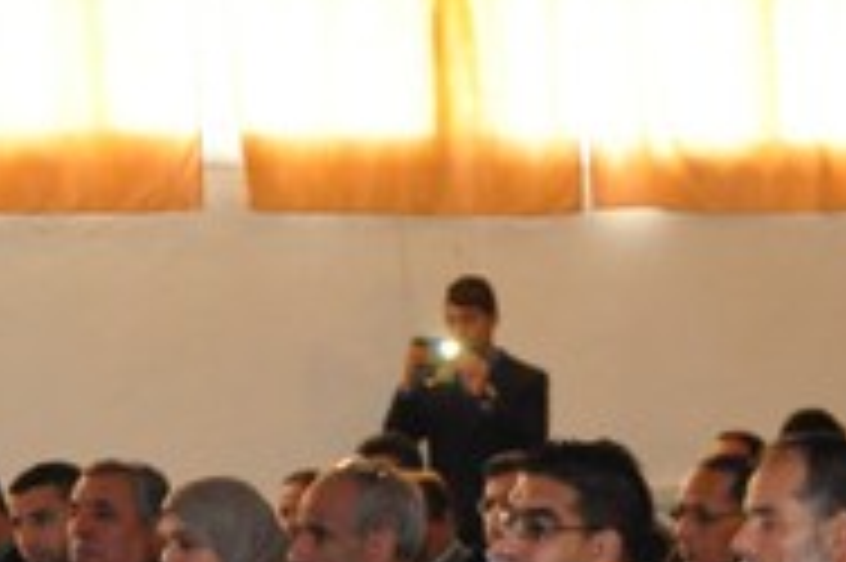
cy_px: 501
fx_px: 2764
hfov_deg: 16.6
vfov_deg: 11.5
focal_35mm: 118
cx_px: 1048
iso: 800
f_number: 3.8
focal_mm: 23
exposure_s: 1/60
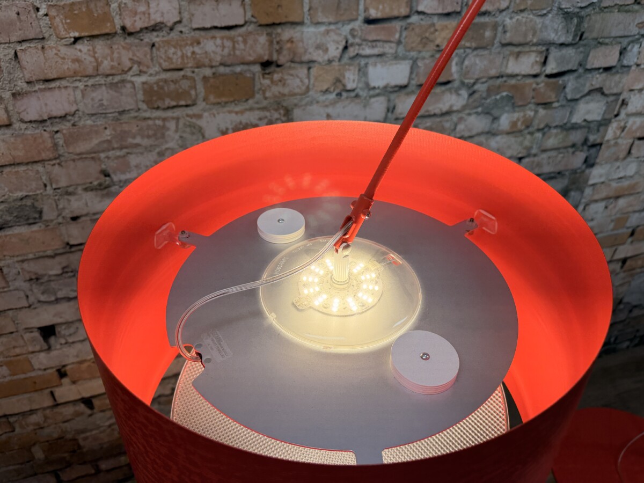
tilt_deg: -34.5
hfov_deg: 71.6
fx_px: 446
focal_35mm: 24
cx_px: 322
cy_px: 242
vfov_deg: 56.8
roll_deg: -0.8
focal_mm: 6.76
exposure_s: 1/235
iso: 160
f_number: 1.78
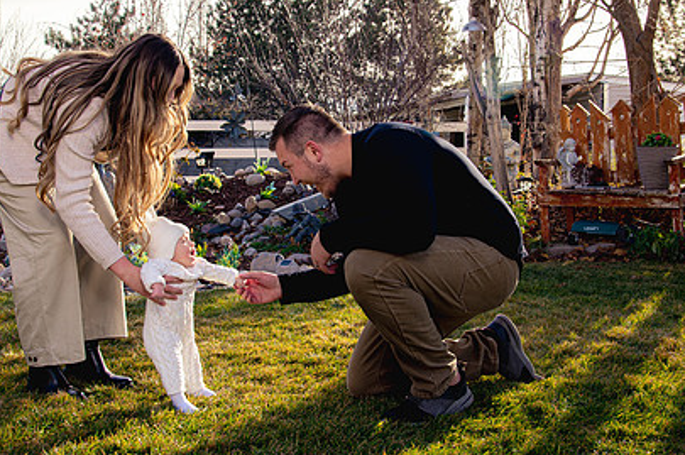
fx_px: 969
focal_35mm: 51
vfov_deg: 26.4
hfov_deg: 38.9
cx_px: 335
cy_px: 198
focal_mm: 35
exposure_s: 1/250
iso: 500
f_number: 8
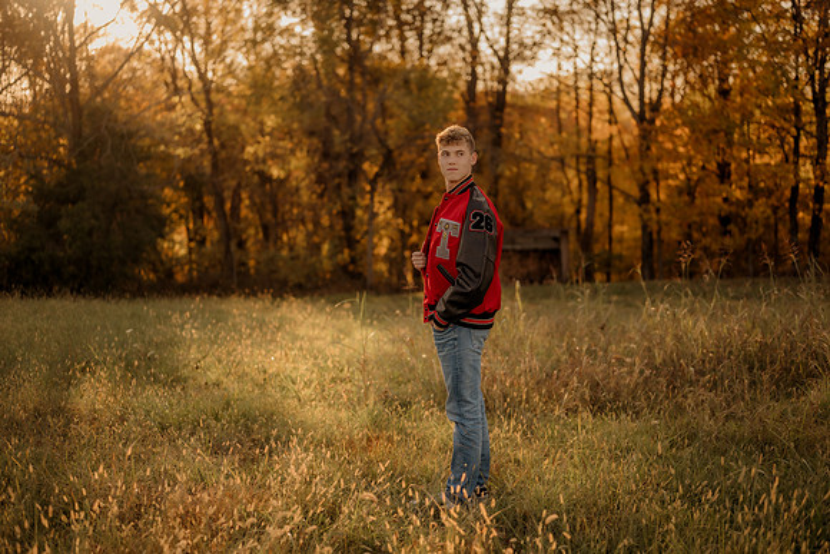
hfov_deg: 39.6
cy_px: 277
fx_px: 1153
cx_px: 415
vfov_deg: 27.0
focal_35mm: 50
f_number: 1.8
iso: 250
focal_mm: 50
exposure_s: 1/1000
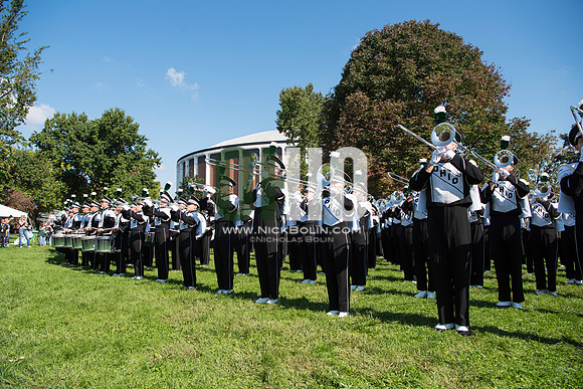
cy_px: 194
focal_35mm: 24
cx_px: 292
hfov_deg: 73.7
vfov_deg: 53.2
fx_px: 389
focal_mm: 24
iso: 200
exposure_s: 1/1250
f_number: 5.6
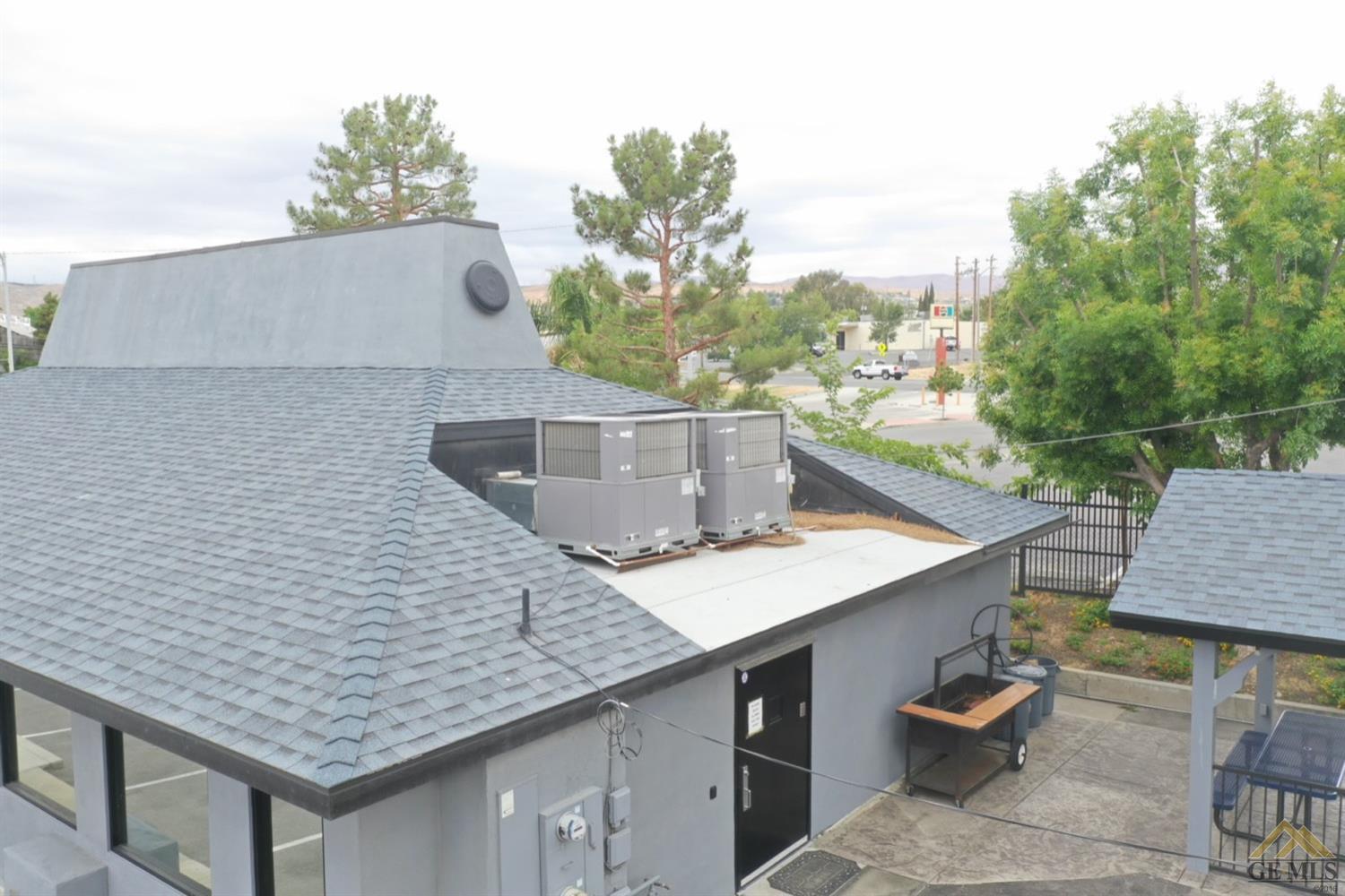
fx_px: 1046
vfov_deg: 46.4
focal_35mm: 28
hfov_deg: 65.5
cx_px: 672
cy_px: 448
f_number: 4.5
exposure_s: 1/160
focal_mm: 10.26
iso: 100
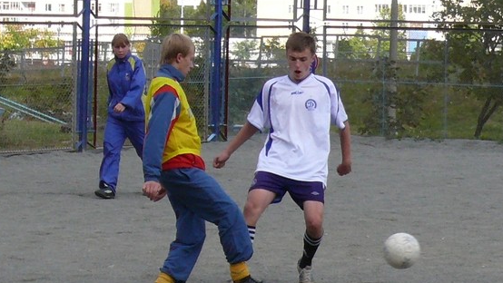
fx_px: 1614
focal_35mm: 121
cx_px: 252
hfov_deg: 17.7
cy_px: 151
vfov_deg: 10.0
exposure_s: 1/500
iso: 200
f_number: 5.6
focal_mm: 14
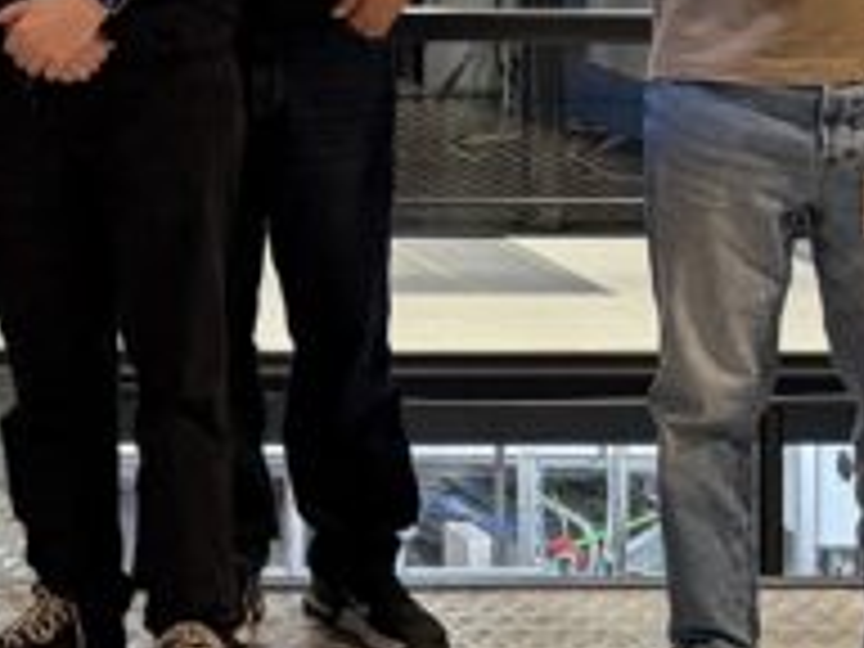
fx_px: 3195
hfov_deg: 13.6
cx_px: -760
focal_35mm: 128
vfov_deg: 10.8
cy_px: -549
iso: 400
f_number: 1.78
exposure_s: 1/50
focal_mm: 6.76
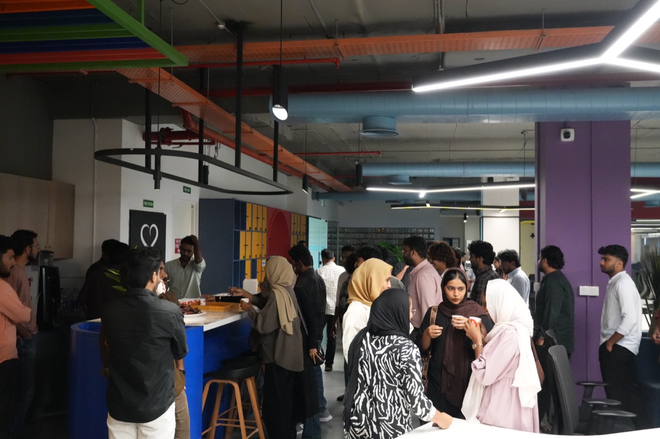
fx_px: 632
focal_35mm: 34
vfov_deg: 38.3
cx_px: 330
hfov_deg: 55.1
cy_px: 220
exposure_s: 1/160
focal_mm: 23
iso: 5000
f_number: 4
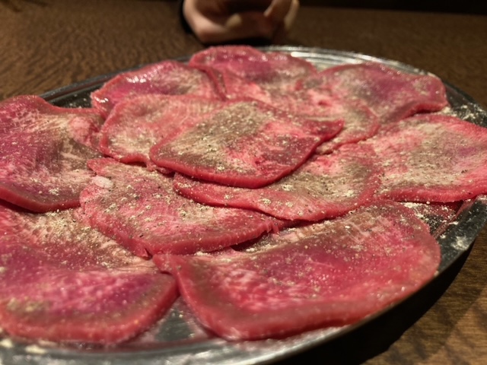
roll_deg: -1.3
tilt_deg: -31.5
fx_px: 394
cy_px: 182
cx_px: 244
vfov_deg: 49.7
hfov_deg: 63.4
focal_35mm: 28
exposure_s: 1/60
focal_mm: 3.99
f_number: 1.8
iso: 160
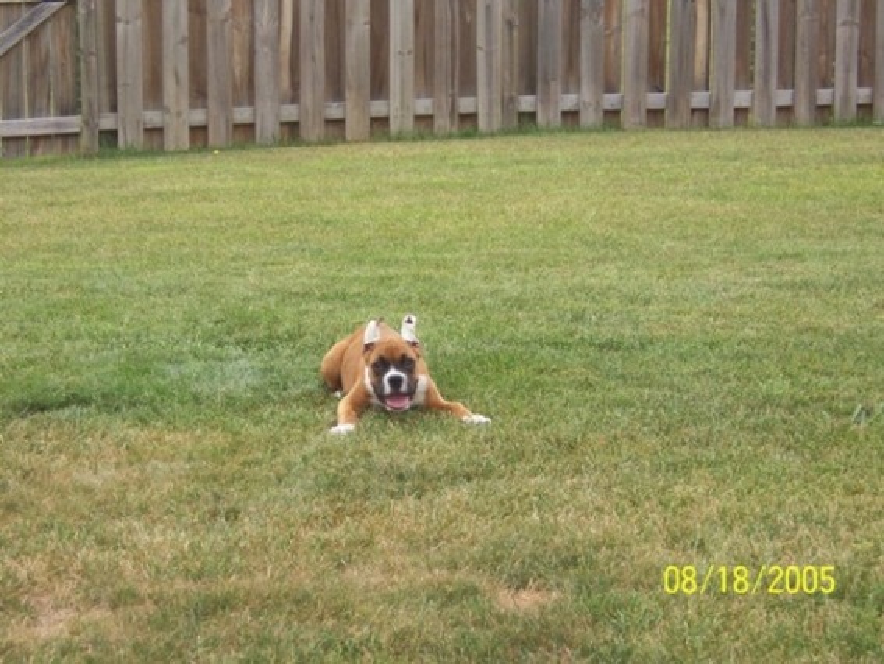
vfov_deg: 14.8
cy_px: 332
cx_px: 442
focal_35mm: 100
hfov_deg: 19.6
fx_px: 2555
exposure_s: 1/125
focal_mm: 16.6
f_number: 4.9
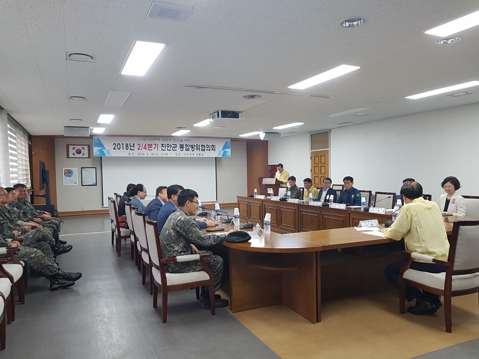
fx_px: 360
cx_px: 240
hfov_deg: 67.3
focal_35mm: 26
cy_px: 180
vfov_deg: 53.1
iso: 160
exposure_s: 1/60
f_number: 1.7
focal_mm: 4.2
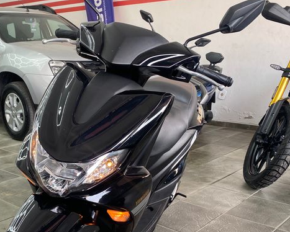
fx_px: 378
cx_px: 85
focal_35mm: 44
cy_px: 166
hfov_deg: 41.2
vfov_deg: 33.7
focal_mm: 4.25
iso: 100
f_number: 1.8
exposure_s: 1/120
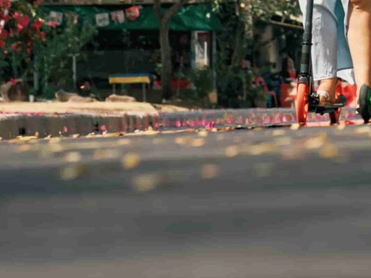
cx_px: 483
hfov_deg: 5.0
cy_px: -237
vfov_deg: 3.8
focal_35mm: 391
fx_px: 4190
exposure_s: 1/320
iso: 50
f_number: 4.5
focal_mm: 85
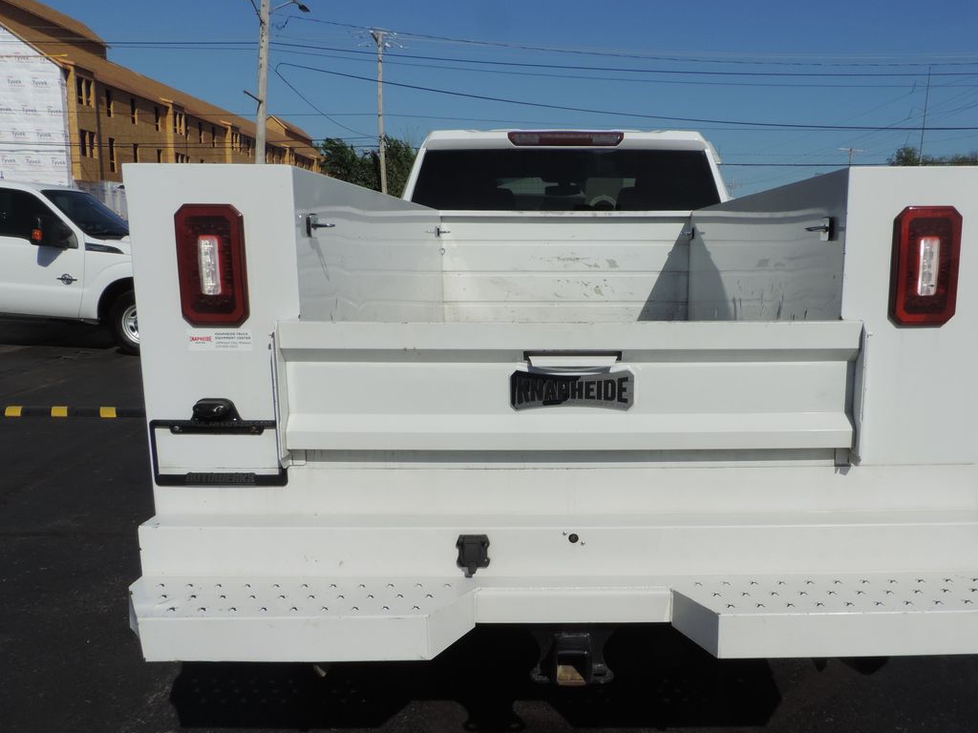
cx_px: 581
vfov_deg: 46.5
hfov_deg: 59.5
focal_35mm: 30
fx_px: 848
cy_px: 438
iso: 80
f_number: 5.3
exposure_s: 1/1250
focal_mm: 4.3
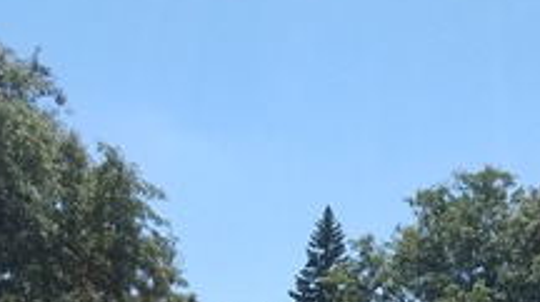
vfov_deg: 12.7
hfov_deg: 25.1
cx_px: 388
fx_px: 1202
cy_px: 582
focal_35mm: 84
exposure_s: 1/2208
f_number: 1.7
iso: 50
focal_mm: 4.2
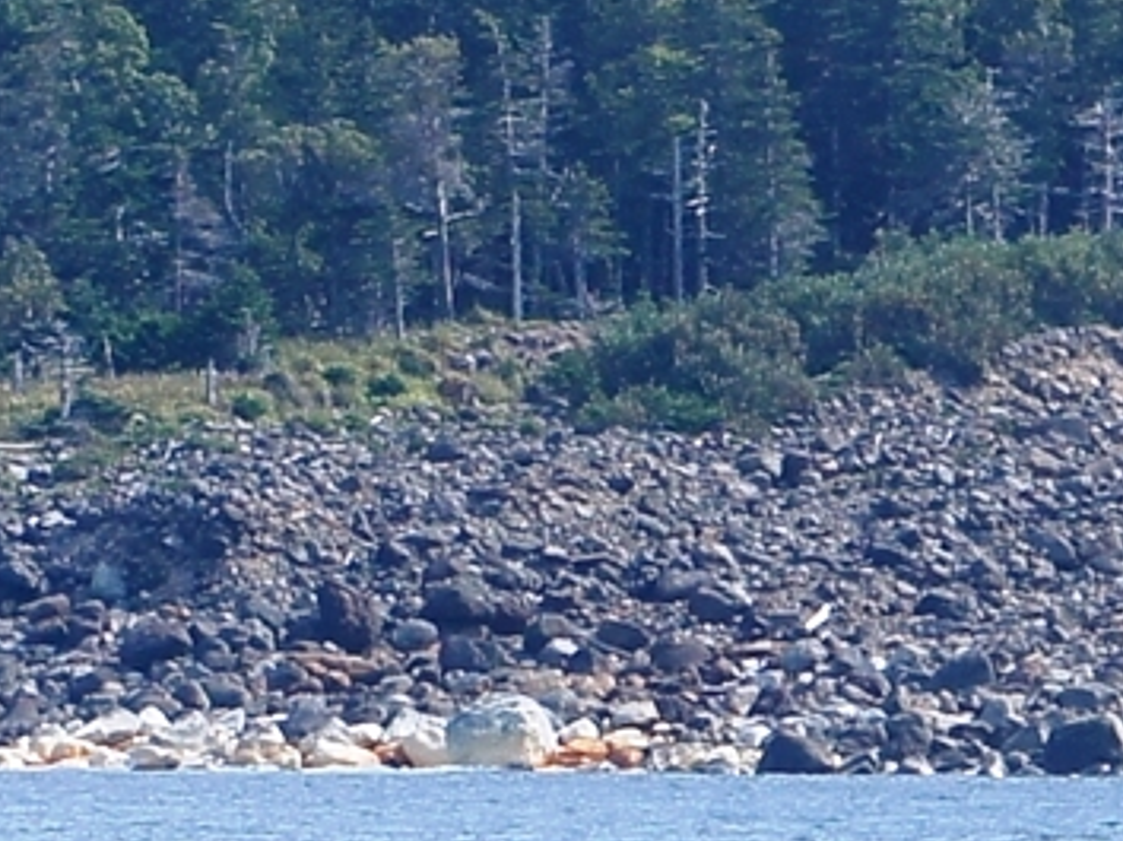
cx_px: 1225
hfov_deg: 3.1
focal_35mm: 645
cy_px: 336
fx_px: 20911
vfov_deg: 2.3
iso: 200
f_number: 8
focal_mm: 55
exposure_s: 1/320
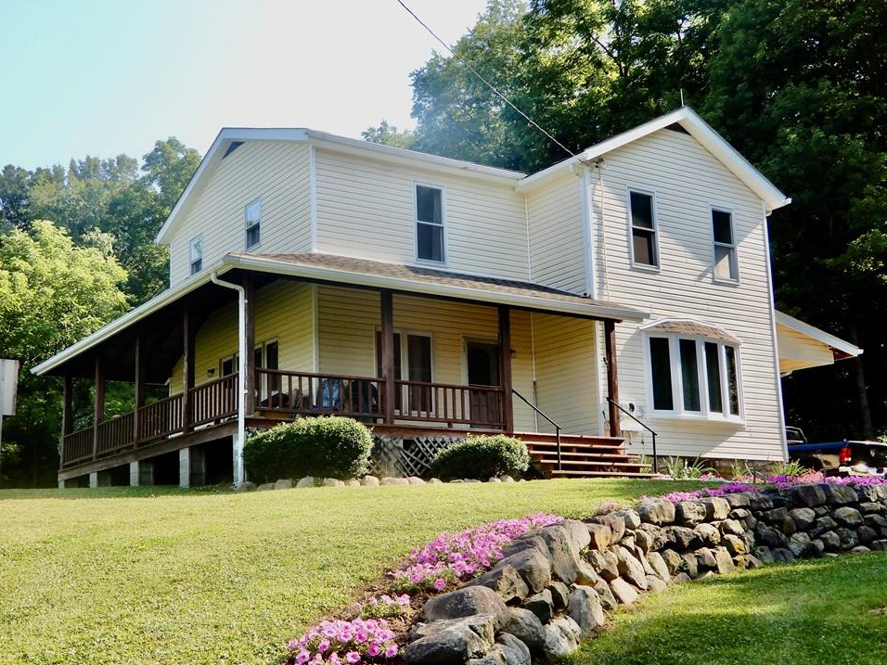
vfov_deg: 32.2
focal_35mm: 45
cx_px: 418
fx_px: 1153
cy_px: 352
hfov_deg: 42.1
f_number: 4
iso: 80
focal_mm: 7.5
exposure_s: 1/250
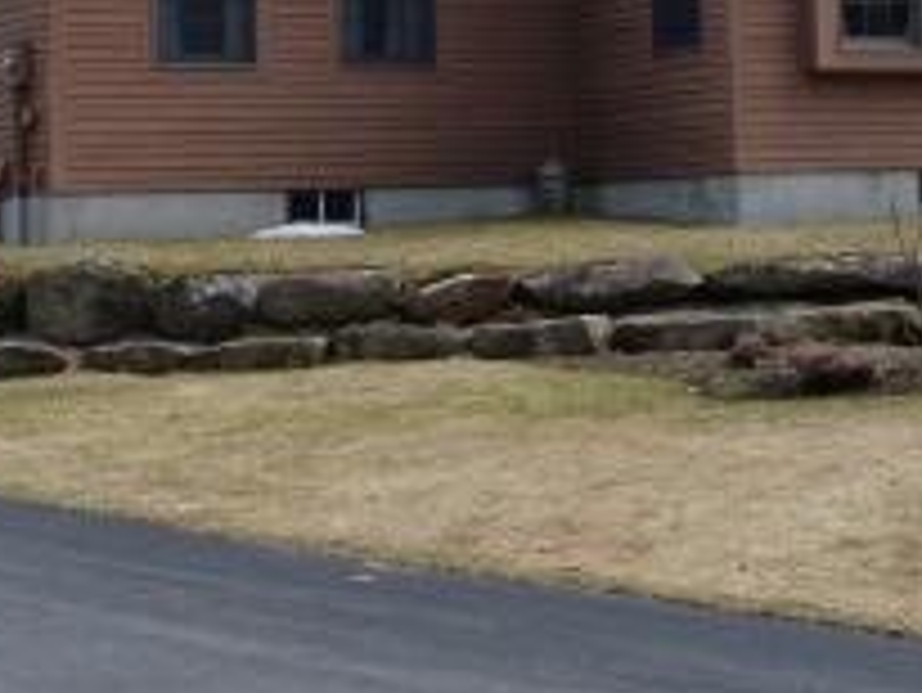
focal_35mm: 116
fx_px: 3091
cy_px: -76
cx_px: 805
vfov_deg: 12.6
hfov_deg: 16.8
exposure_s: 1/800
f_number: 4
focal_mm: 7.4
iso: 160
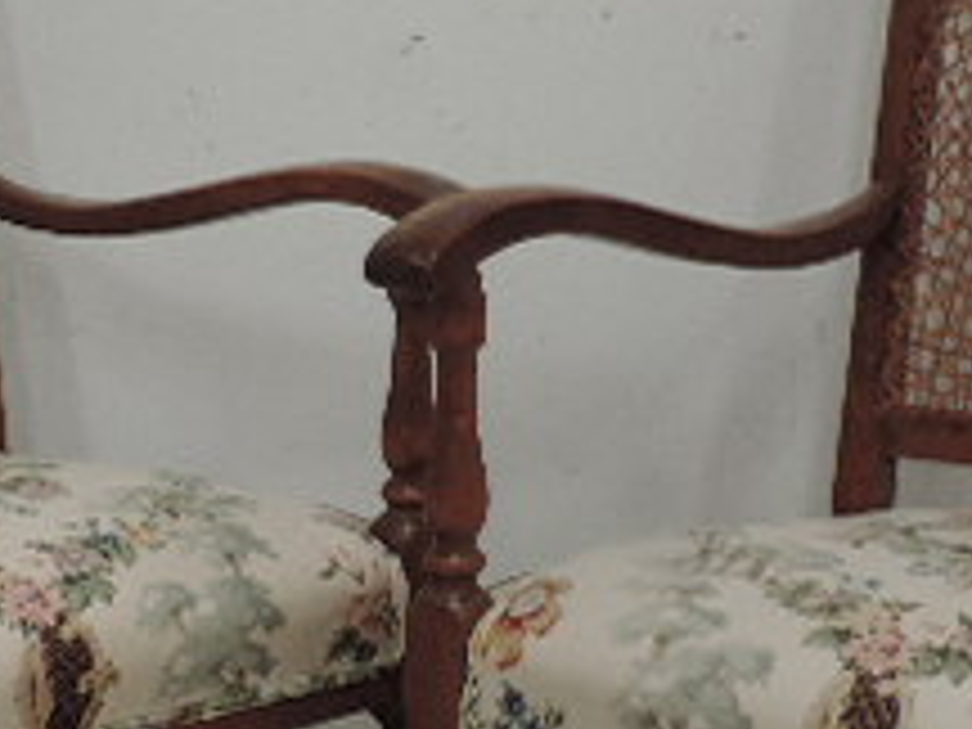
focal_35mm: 71
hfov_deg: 27.4
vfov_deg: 20.7
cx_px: 472
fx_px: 1994
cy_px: 410
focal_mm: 4.3
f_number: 3
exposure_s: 1/25
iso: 400
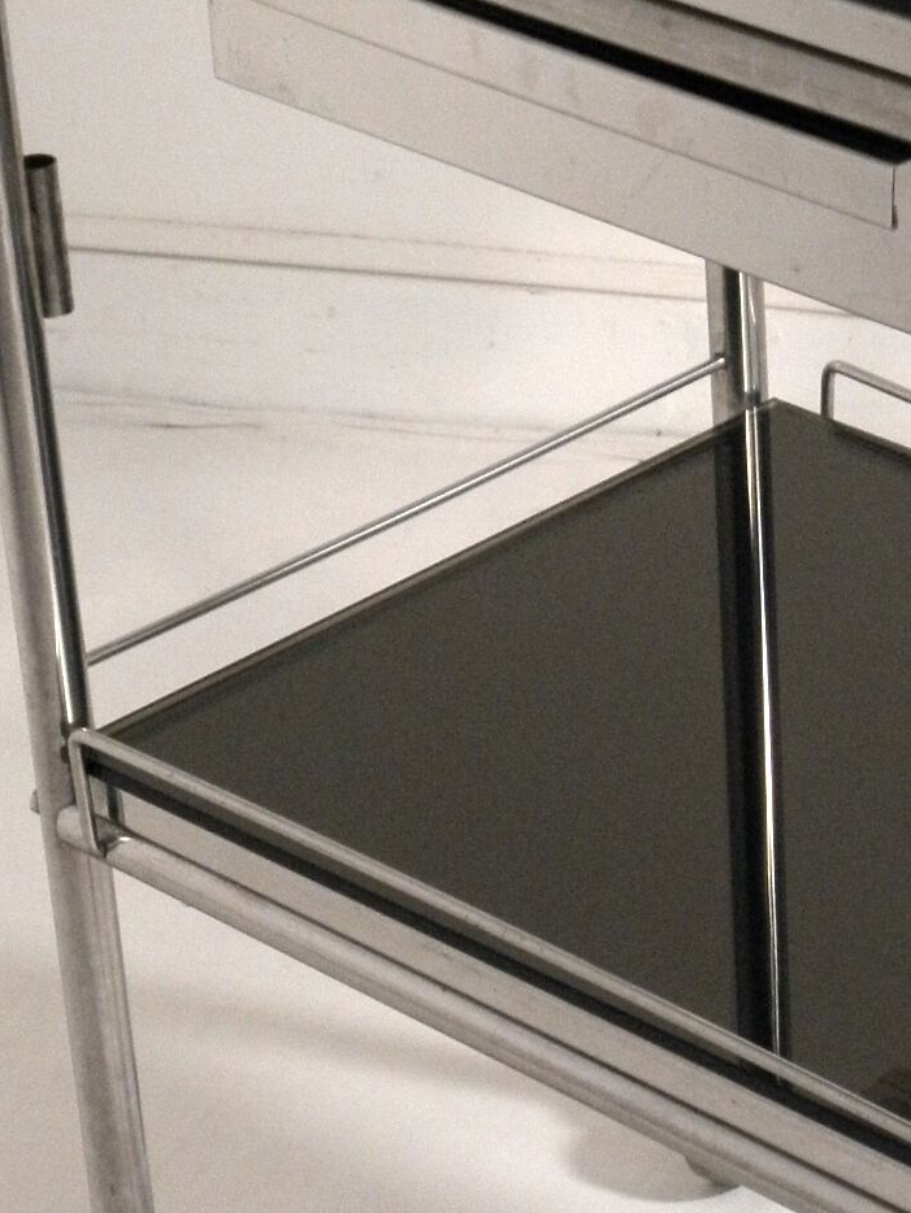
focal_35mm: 137
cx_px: 1027
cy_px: 621
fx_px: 4805
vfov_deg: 14.4
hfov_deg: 10.7
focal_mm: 9.1
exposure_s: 1/30
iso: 200
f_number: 4
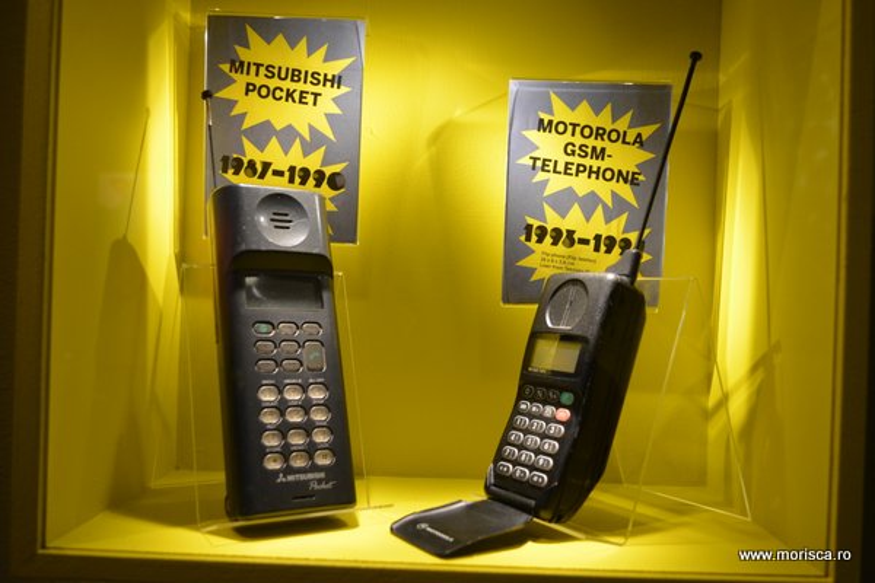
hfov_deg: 57.2
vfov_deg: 40.0
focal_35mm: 33
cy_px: 292
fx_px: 802
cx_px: 438
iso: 900
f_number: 4
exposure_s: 1/30
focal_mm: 22
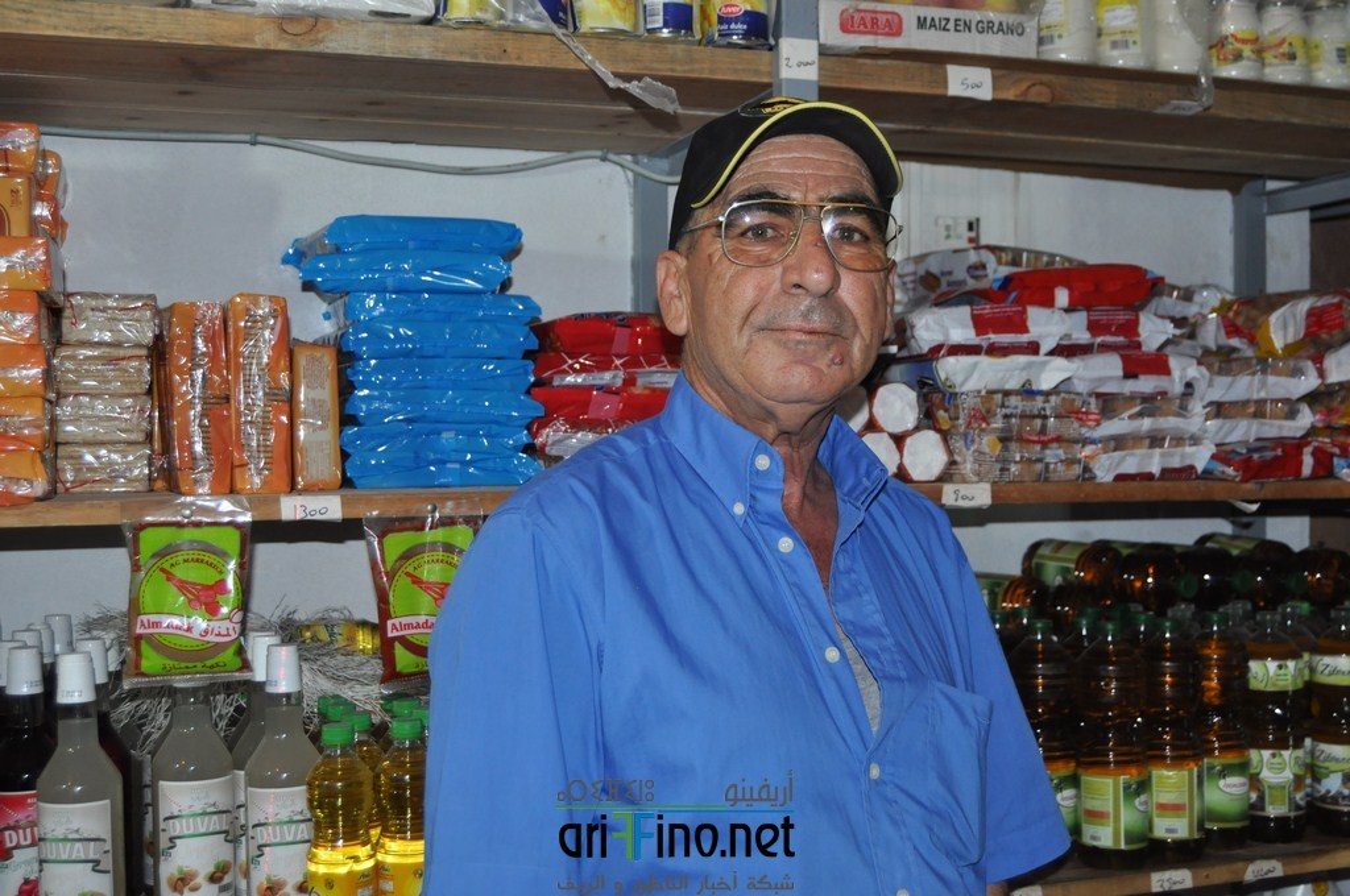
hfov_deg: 46.5
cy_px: 448
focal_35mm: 42
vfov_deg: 31.8
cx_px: 675
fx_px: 1573
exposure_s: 1/60
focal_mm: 28
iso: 800
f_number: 4
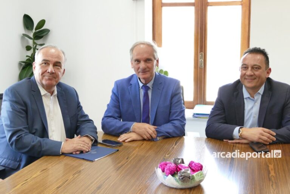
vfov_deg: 27.0
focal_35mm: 50
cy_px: 97
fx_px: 403
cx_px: 145
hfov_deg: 39.6
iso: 1000
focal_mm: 18.17
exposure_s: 1/125
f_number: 3.3
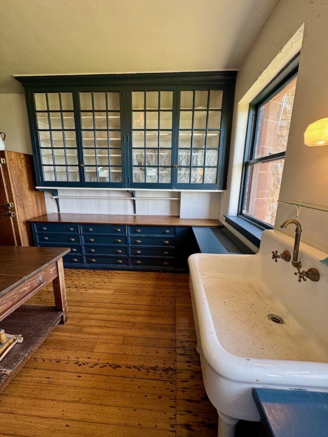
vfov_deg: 102.1
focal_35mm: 14
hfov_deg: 85.7
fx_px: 177
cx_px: 164
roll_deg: -0.8
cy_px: 218
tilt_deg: -11.7
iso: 100
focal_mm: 2.22
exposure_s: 1/99
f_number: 2.2
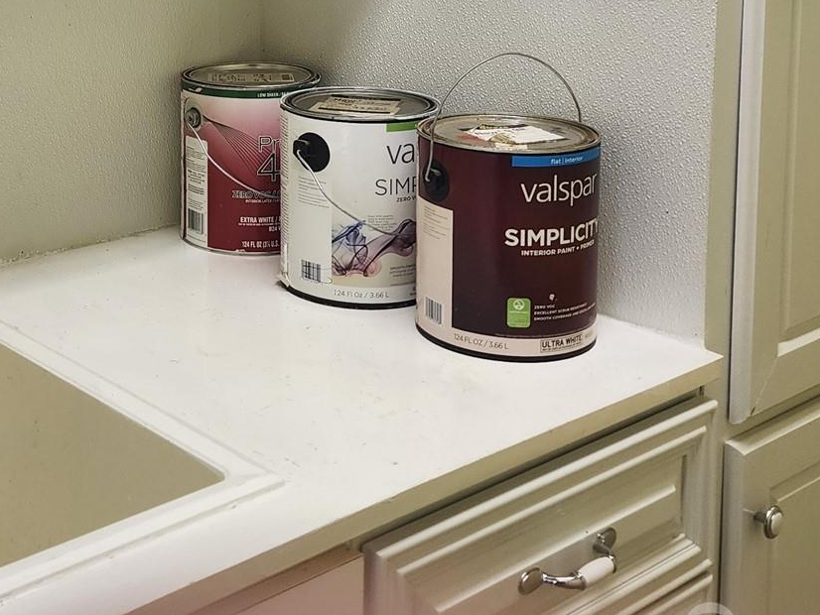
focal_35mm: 57
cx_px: 152
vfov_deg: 24.2
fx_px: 1351
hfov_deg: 32.7
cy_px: -38
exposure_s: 1/120
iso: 100
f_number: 1.8
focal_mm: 6.4
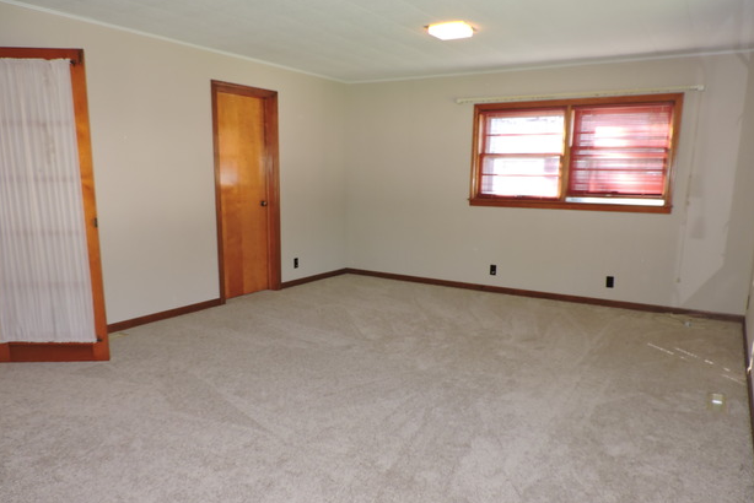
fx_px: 545
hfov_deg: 69.3
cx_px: 365
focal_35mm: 26
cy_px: 290
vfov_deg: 49.4
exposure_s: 1/30
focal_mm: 4.3
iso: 180
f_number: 3
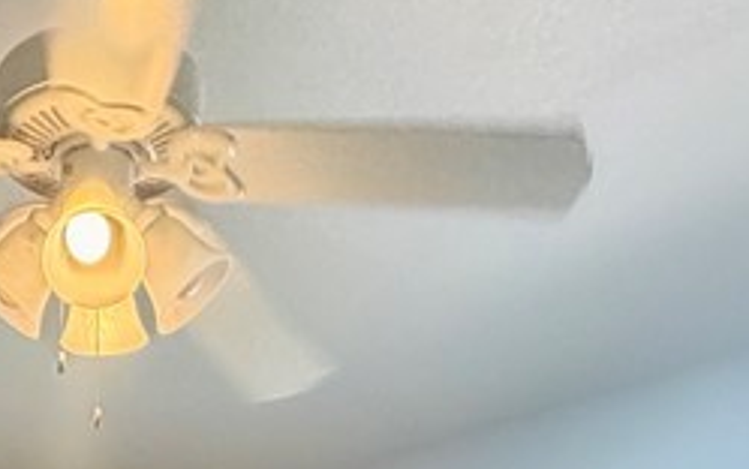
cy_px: 1085
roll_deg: -0.4
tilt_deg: -8.2
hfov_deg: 32.2
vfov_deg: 14.7
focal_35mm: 61
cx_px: 105
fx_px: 1246
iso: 250
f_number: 2.2
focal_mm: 2.22
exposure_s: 1/120
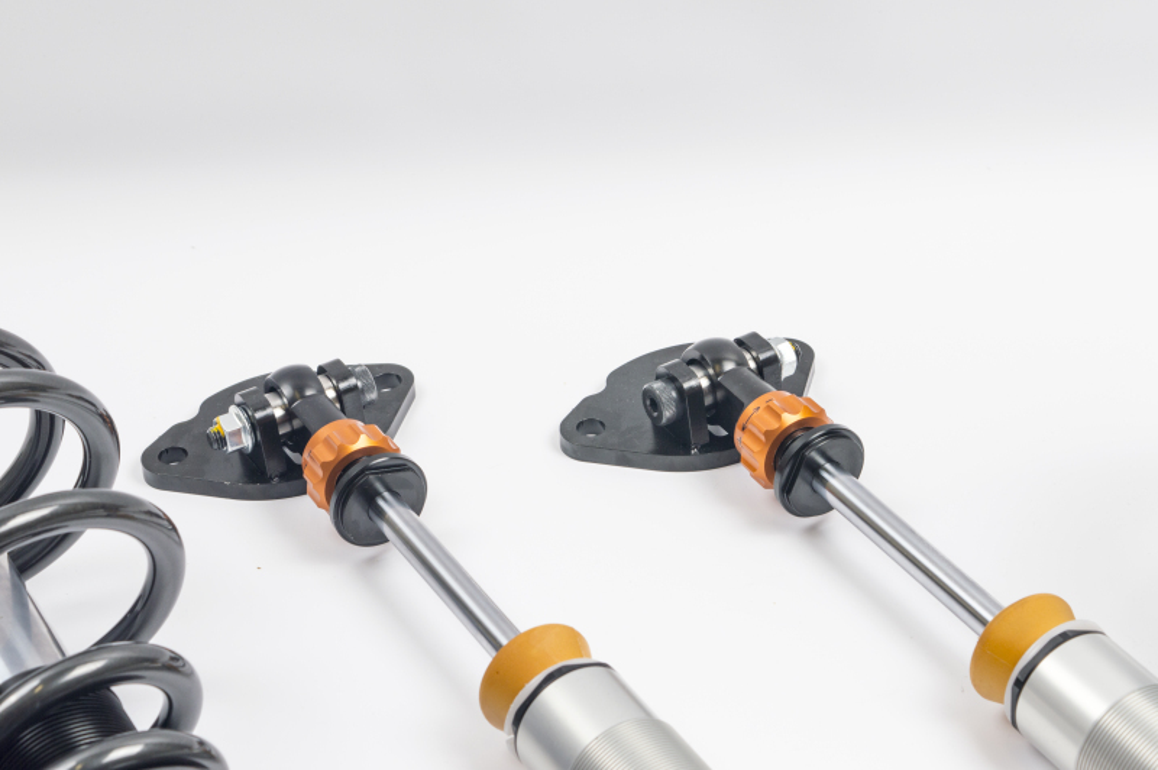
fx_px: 2314
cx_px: 579
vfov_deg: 18.9
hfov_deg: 28.1
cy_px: 385
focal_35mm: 72
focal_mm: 48
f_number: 9
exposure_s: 1/15
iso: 100
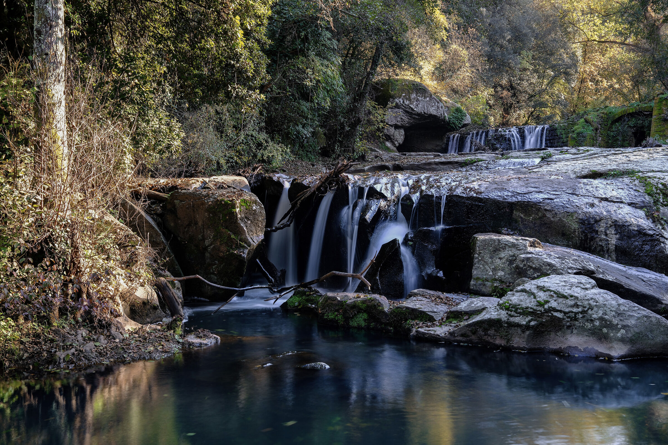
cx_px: 334
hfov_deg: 47.4
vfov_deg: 32.6
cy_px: 222
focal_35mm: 41
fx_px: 761
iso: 125
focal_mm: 27
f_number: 9
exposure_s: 1.2
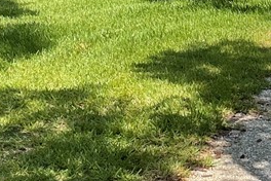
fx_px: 881
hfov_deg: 17.4
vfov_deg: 11.3
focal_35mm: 117
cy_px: -70
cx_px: 183
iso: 16
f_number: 1.8
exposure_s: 1/929
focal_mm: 3
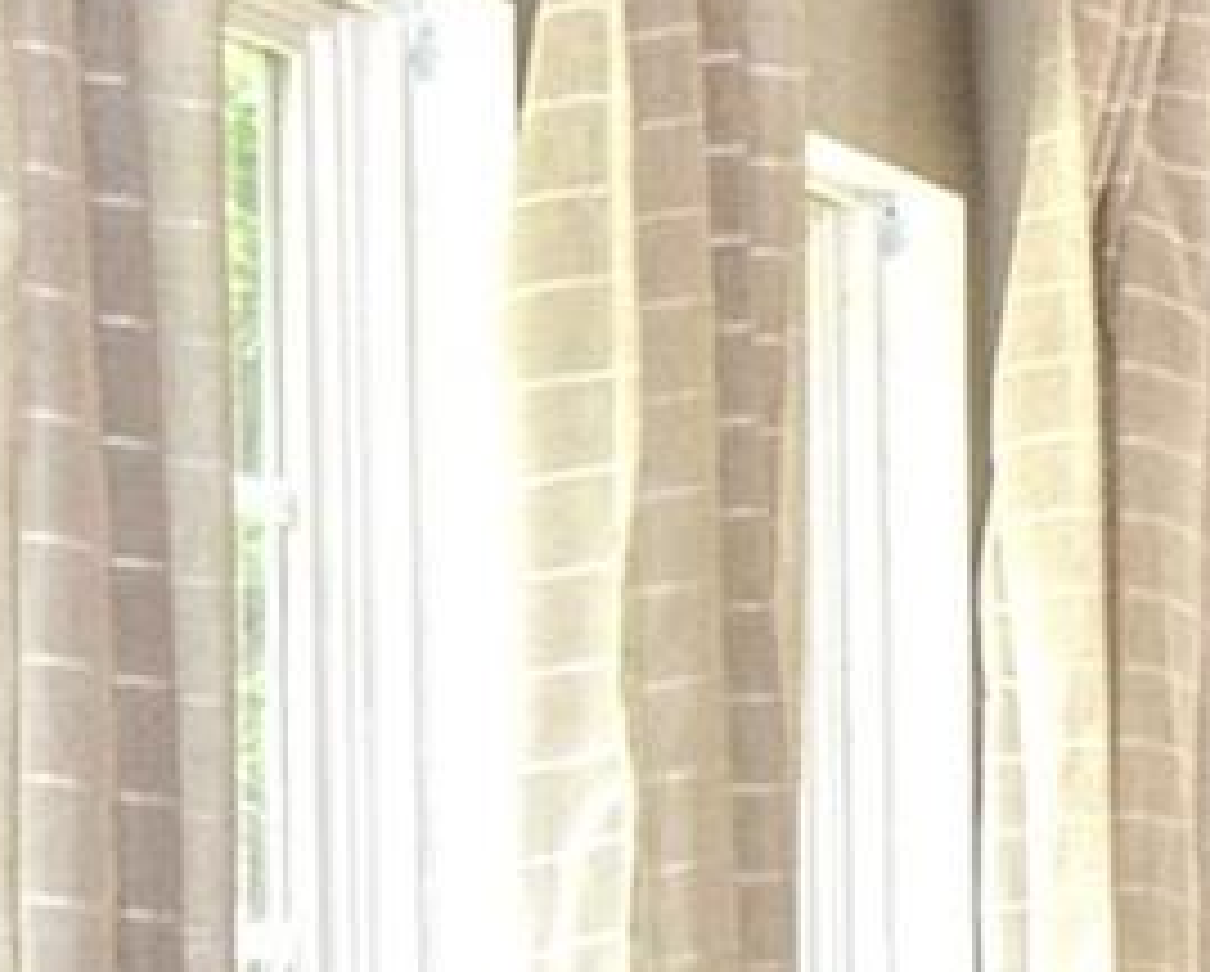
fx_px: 6133
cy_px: 1285
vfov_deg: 8.9
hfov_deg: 10.1
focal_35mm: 171
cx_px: 2712
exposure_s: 1/60
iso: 400
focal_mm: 16
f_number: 3.5
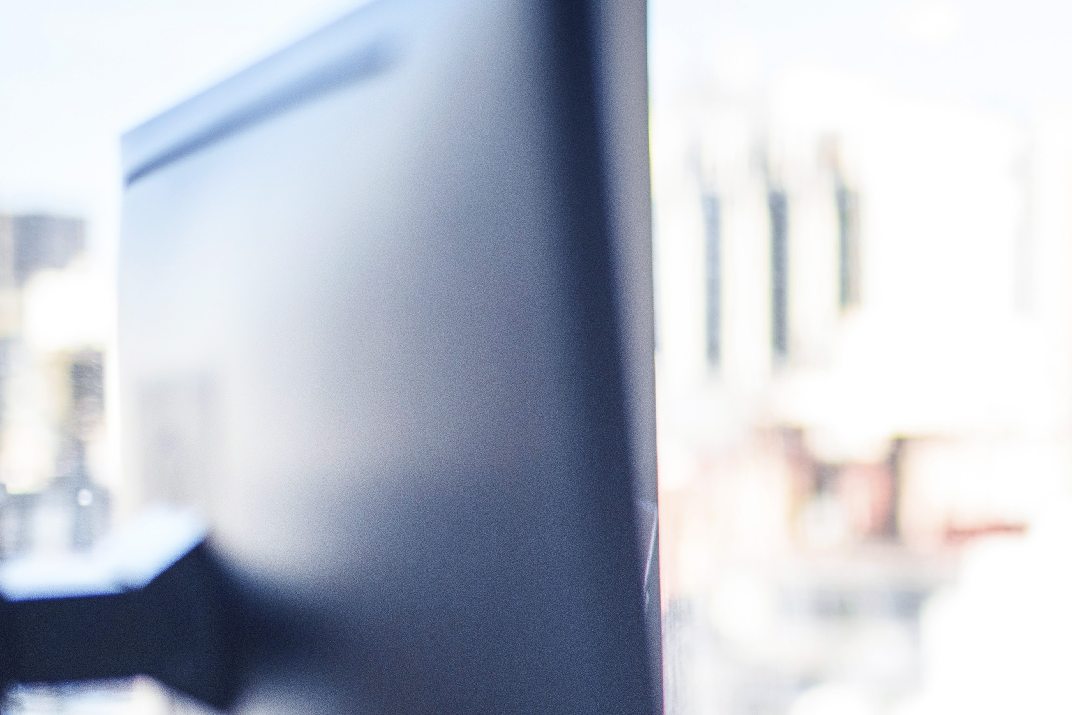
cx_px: 1238
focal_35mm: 105
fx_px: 3127
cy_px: 664
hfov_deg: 18.6
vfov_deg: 12.9
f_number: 1.8
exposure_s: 1/400
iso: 100
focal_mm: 35
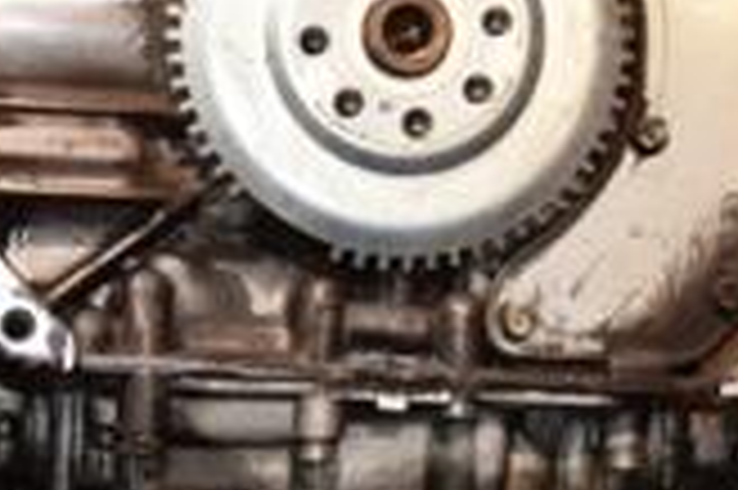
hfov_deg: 14.4
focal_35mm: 143
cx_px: 342
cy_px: 130
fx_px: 2929
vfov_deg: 9.6
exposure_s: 1/60
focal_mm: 26
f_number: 5
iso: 800
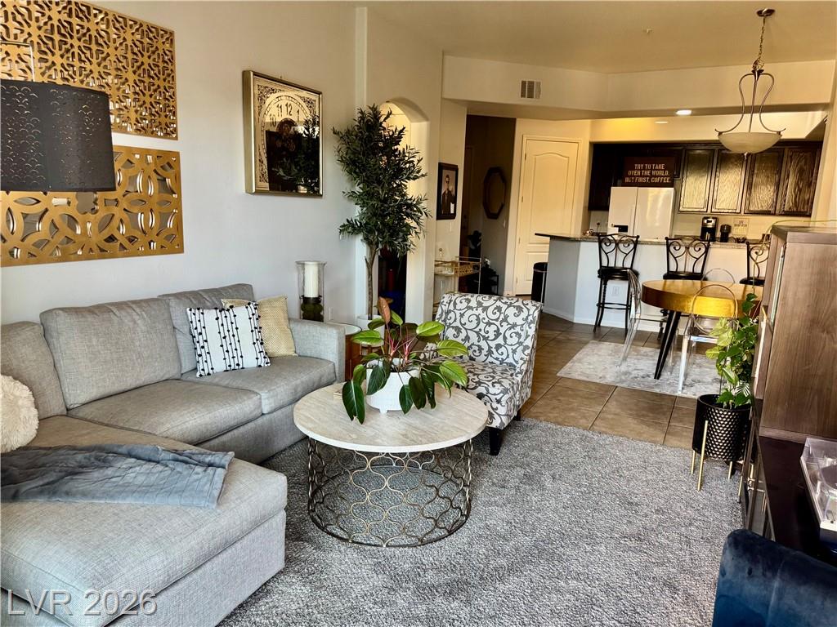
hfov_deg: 71.6
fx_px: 580
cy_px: 314
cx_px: 418
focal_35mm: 24
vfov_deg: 56.8
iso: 200
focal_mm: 6.76
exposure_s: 1/62
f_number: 1.78
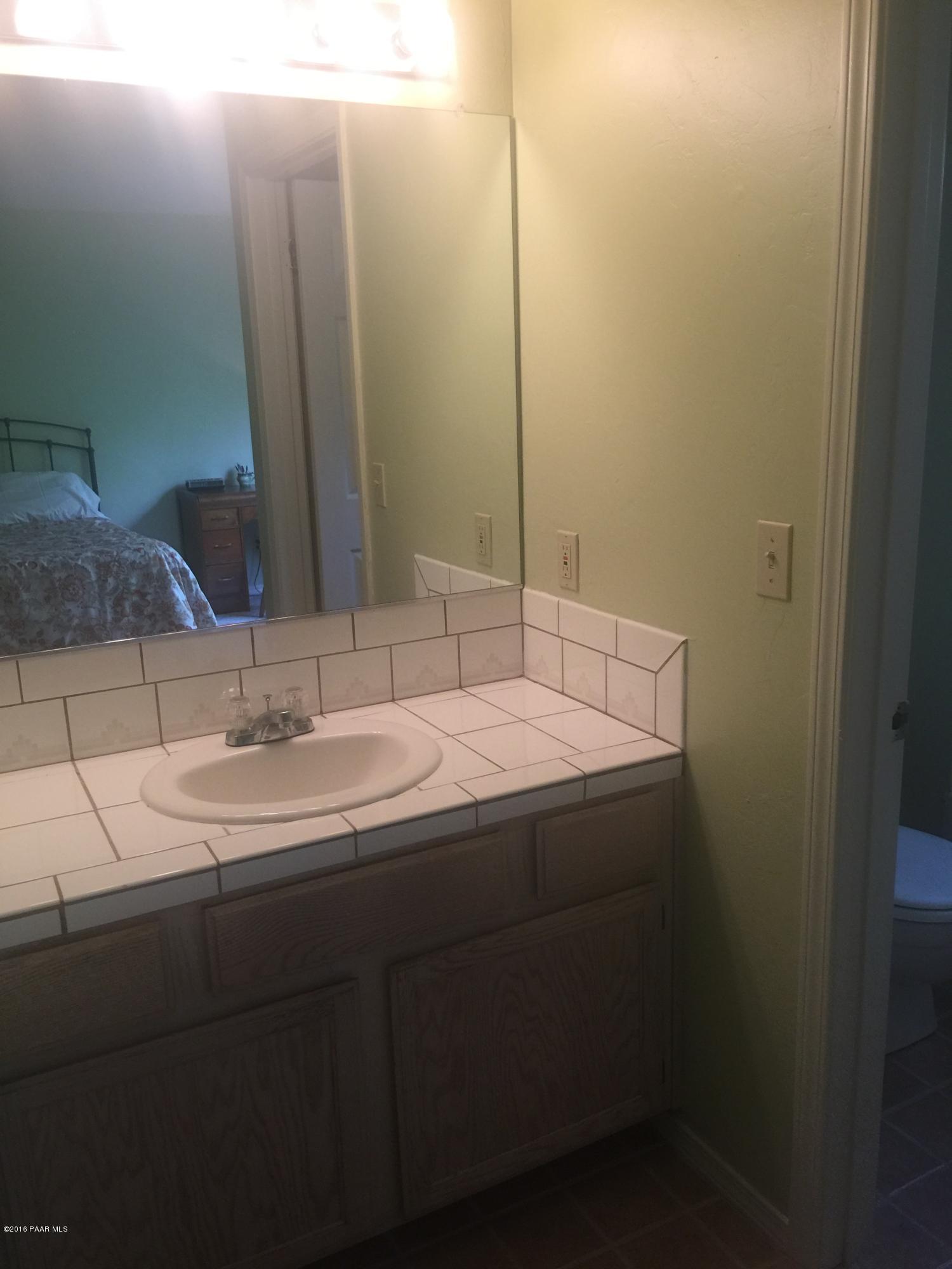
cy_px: 634
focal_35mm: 29
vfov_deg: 61.7
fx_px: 1063
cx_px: 476
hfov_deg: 48.2
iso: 50
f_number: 2.2
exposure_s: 1/30
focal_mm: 4.15
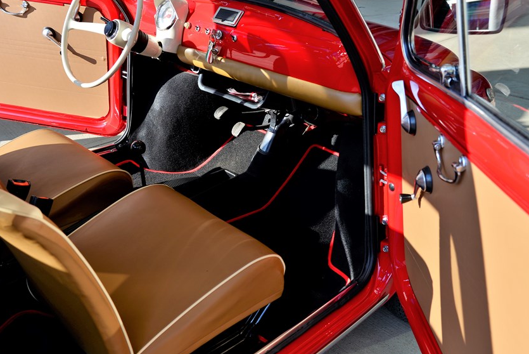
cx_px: 249
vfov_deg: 34.2
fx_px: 573
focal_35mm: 39
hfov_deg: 49.5
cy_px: 157
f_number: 6.3
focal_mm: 34
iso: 100
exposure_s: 1/125
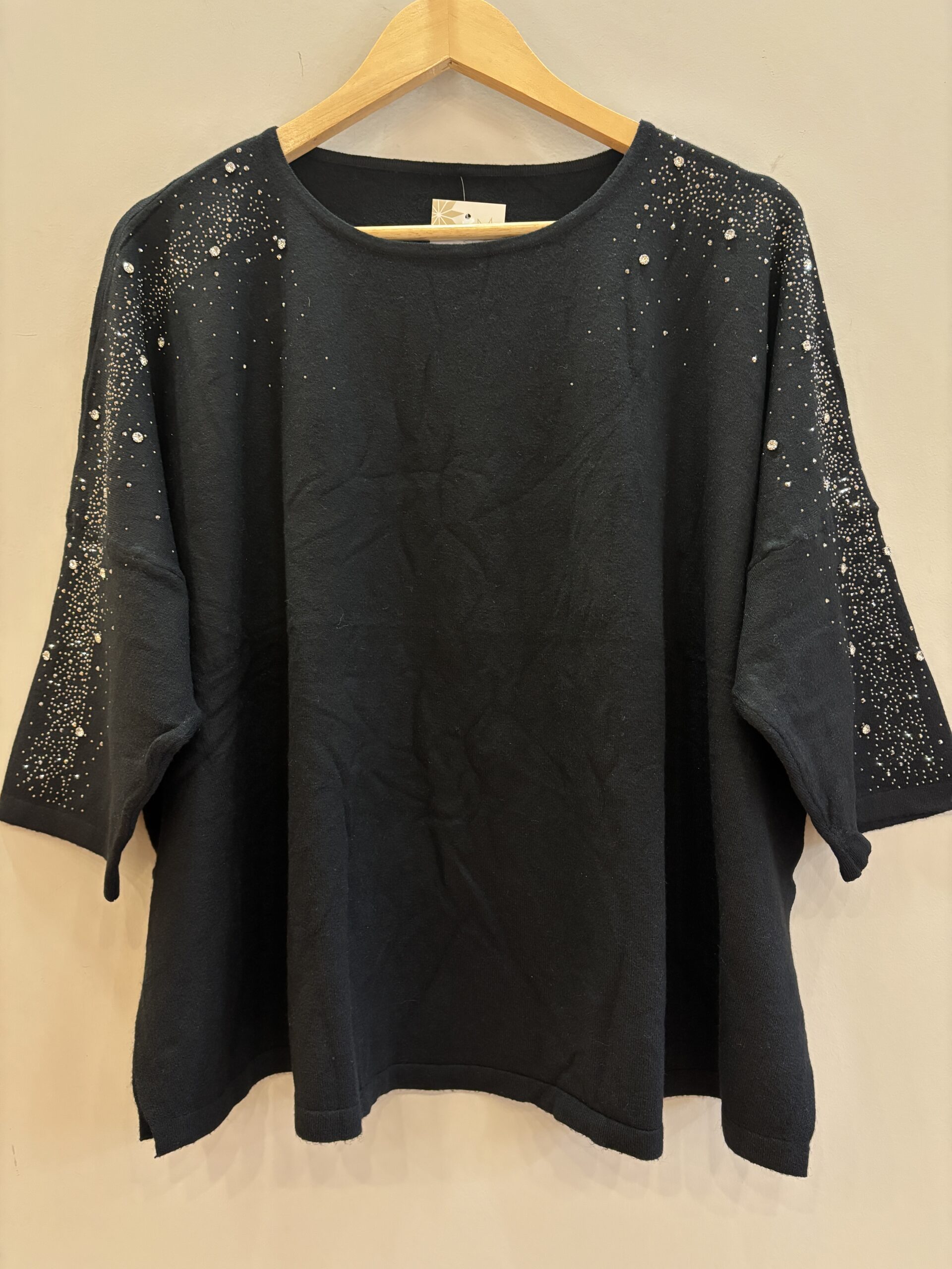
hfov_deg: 53.1
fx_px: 953
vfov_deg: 67.3
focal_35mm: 26
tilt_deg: -0.3
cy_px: 634
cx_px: 476
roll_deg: +1.4
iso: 320
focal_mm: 5.96
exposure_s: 1/50
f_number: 1.6
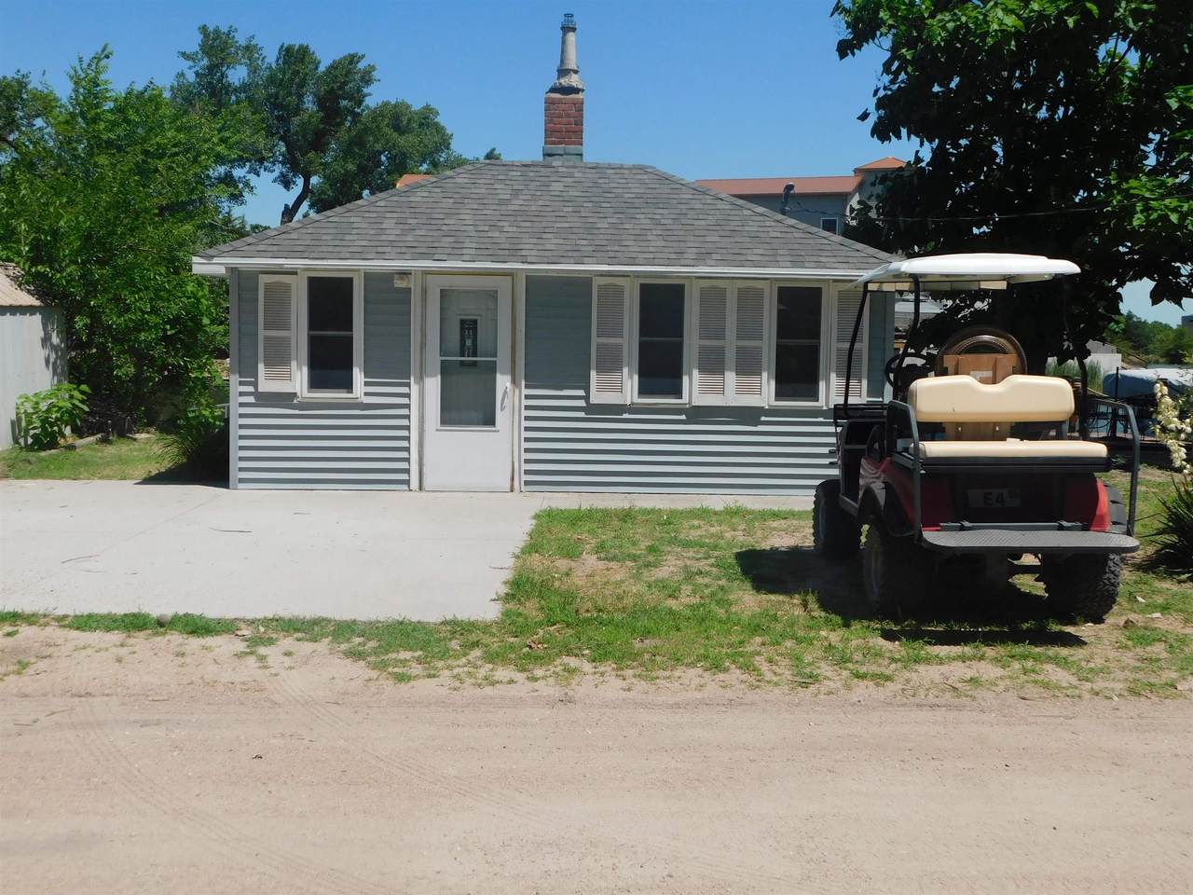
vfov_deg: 39.7
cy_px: 448
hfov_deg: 51.4
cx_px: 596
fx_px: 1241
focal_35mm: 36
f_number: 7
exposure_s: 1/500
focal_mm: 6.3
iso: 125
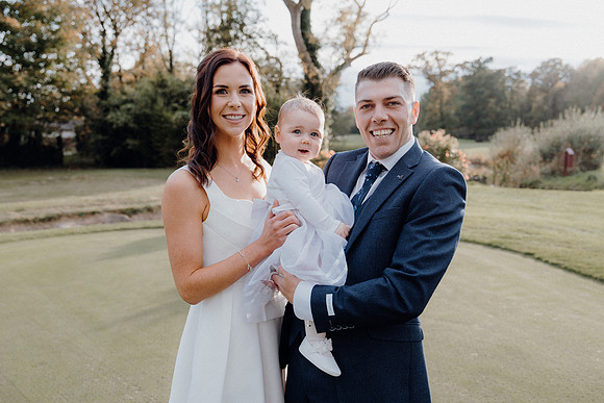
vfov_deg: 38.9
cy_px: 202
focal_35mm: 34
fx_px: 571
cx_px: 302
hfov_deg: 55.8
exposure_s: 1/250
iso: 125
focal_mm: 34
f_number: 3.5
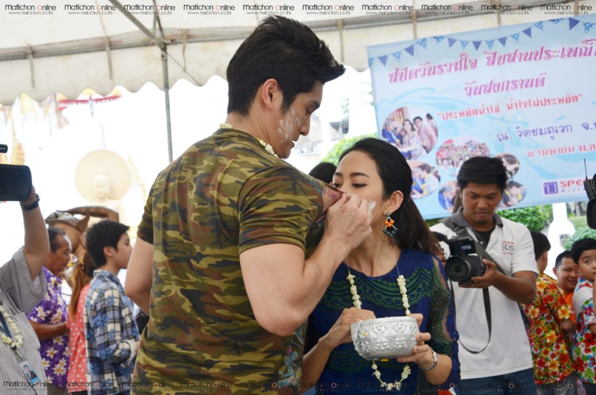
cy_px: 198
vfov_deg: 22.5
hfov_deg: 33.5
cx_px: 298
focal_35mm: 60
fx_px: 991
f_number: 6.3
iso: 200
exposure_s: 1/160
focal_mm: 40
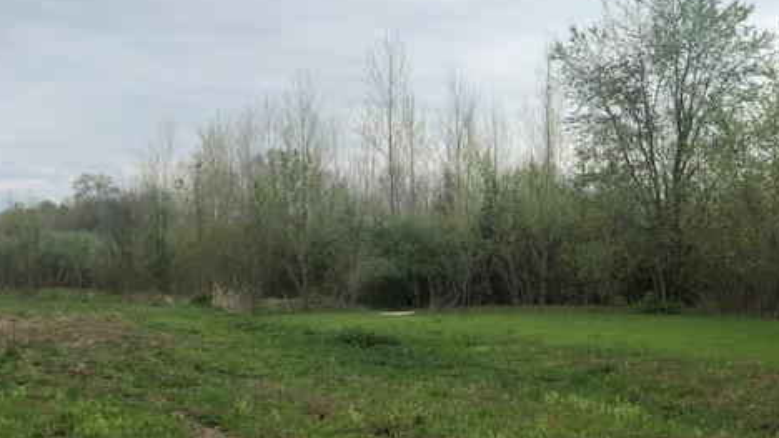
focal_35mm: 85
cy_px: 215
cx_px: 335
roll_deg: -1.2
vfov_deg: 14.2
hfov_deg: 25.0
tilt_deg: +0.6
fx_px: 1755
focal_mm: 6.6
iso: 20
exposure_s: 1/867
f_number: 2.8
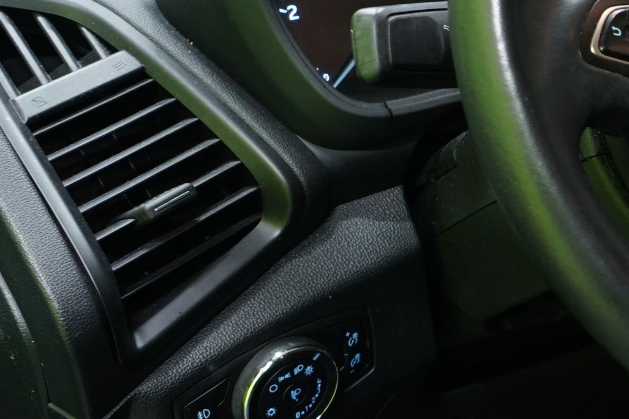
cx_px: 1095
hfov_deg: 18.1
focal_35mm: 92
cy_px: 129
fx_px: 1608
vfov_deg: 14.8
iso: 800
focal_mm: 24
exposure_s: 1/20
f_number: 4.5
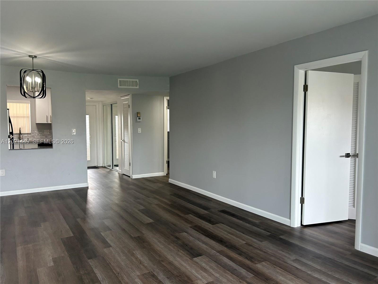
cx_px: 189
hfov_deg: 67.3
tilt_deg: -3.3
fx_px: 284
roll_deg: +0.1
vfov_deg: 53.1
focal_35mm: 26
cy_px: 142
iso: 64
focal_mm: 5.7
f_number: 1.5
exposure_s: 1/120
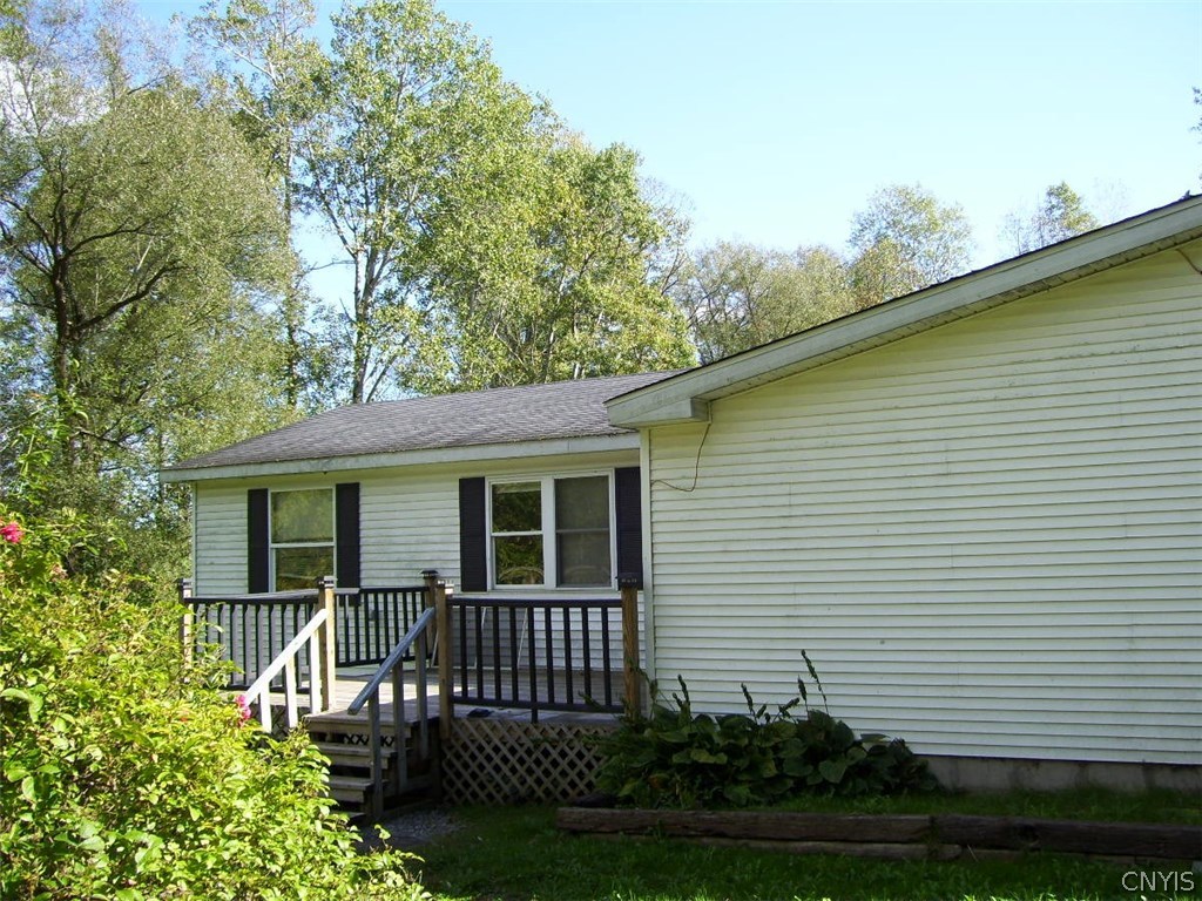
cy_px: 450
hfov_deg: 51.4
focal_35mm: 36
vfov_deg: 39.7
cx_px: 601
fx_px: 1250
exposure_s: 1/500
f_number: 2.7
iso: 80
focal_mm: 6
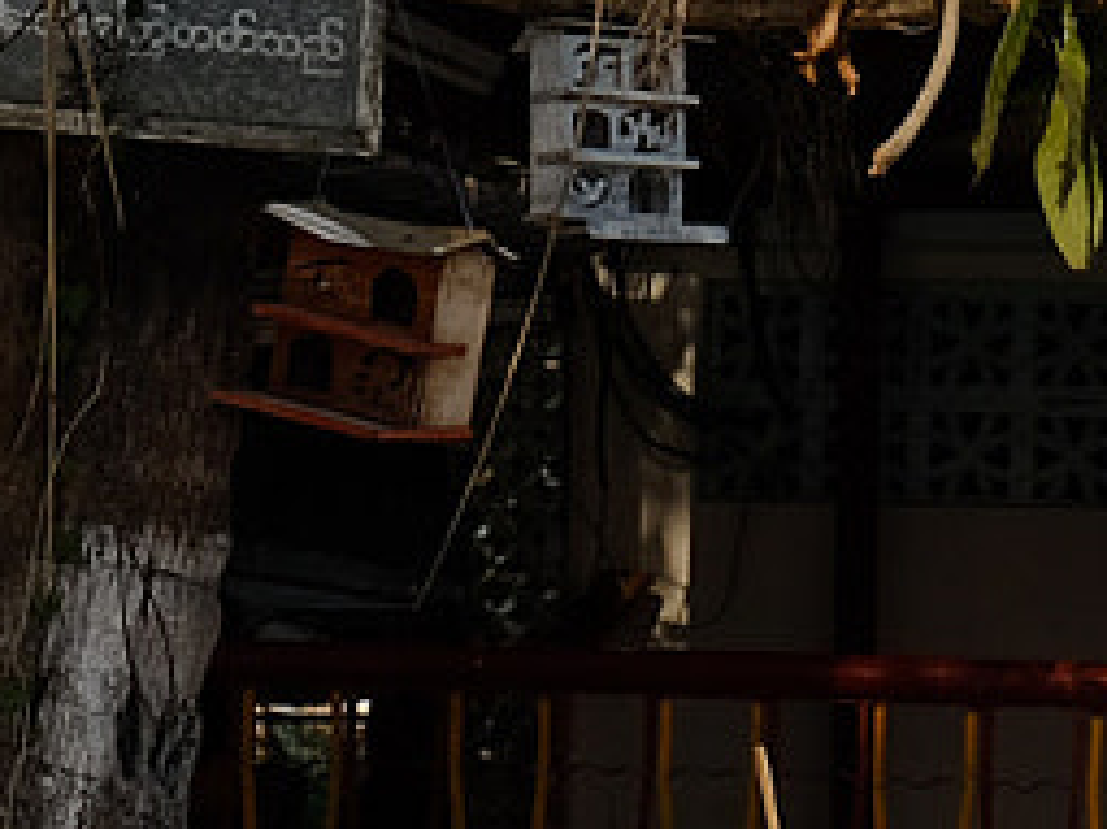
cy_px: 1615
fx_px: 5977
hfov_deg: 10.5
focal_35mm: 187
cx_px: 1072
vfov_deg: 7.6
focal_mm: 20.9
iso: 400
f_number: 5.6
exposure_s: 1/1700
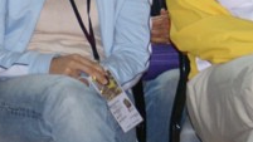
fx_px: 2569
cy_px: -58
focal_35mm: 383
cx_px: -43
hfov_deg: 5.6
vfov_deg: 3.2
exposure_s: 1/20
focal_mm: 70
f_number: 5.6
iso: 800
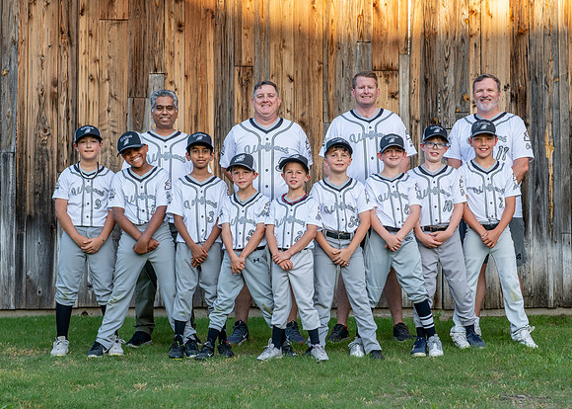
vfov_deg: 19.4
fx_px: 1194
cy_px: 208
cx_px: 331
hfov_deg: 26.9
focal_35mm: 74
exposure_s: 1/320
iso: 200
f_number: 3.5
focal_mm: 50
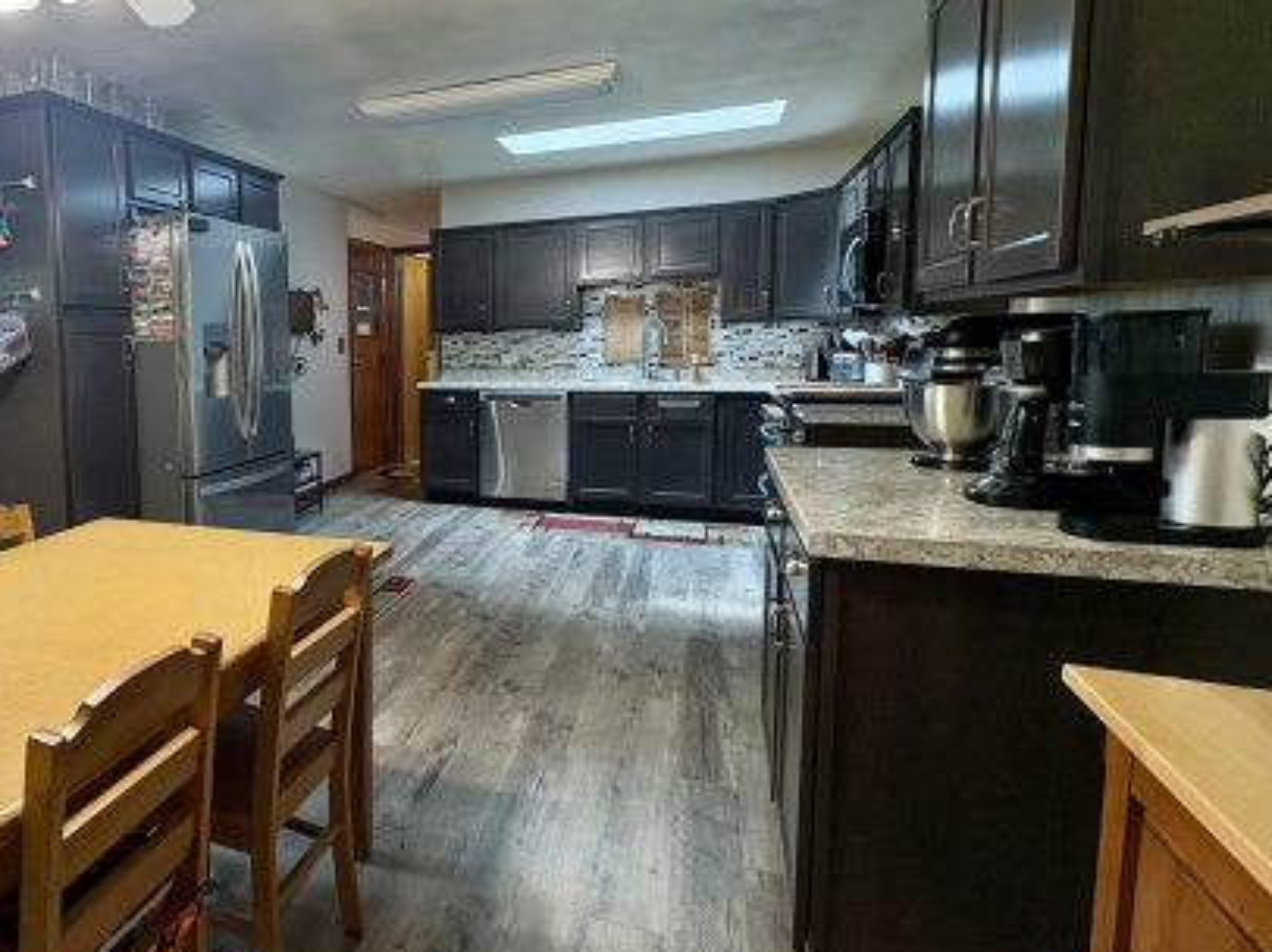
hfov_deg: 68.1
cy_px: 429
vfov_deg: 58.7
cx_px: 287
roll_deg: +1.8
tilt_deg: -6.2
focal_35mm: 23
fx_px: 845
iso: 250
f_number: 2.2
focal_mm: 2.22
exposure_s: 1/60
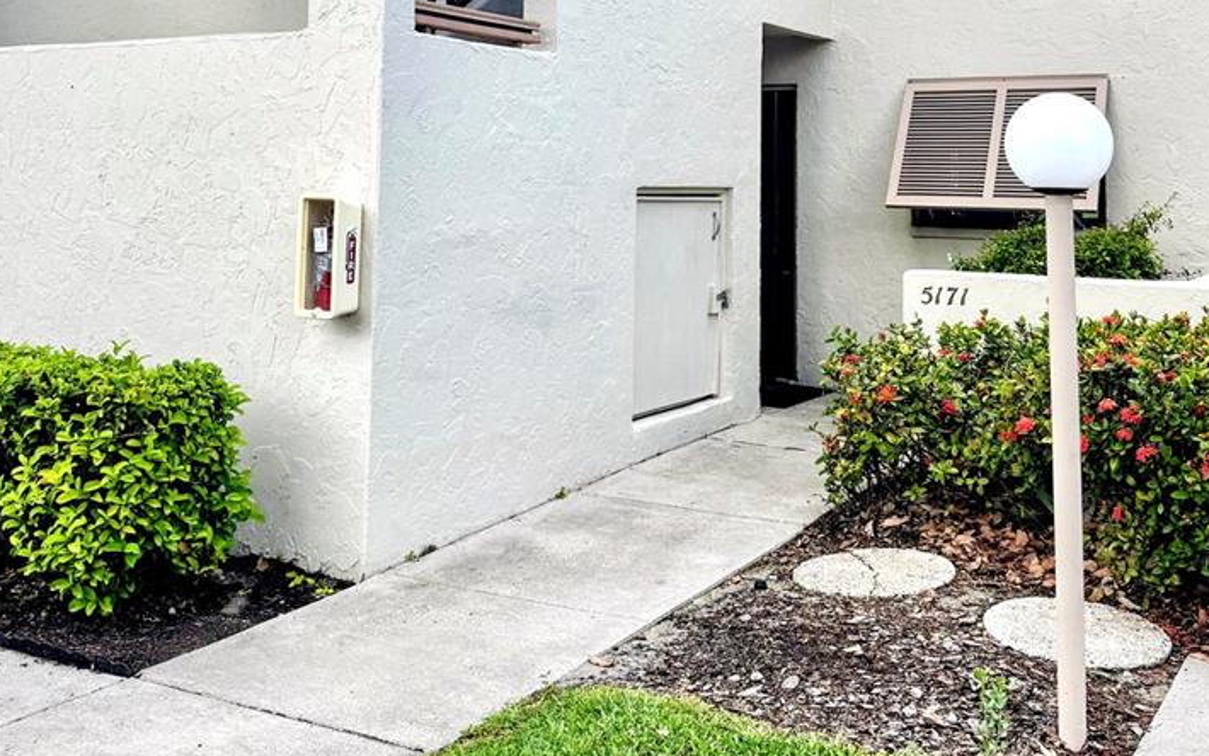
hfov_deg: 46.2
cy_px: 65
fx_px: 1417
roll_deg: -0.6
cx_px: 635
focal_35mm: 43
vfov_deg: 28.6
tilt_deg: +4.4
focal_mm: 6.76
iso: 80
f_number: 1.78
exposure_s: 1/2506
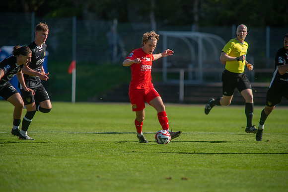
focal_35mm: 438
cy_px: 96
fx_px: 3499
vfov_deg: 3.1
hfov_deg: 4.7
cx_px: 144
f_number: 4
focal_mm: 420
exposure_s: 1/1600
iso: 250
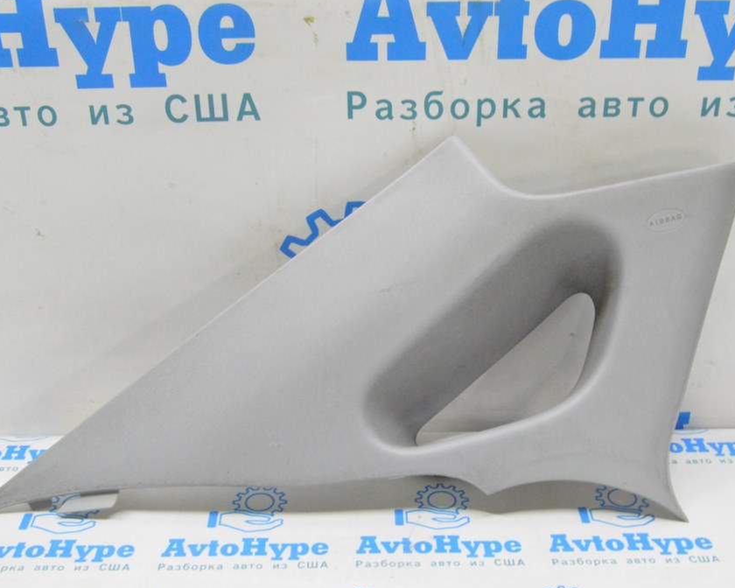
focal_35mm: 48
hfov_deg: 38.8
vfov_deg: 31.5
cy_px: 294
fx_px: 1044
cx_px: 374
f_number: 20
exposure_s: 1/15
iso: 6400
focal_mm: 28
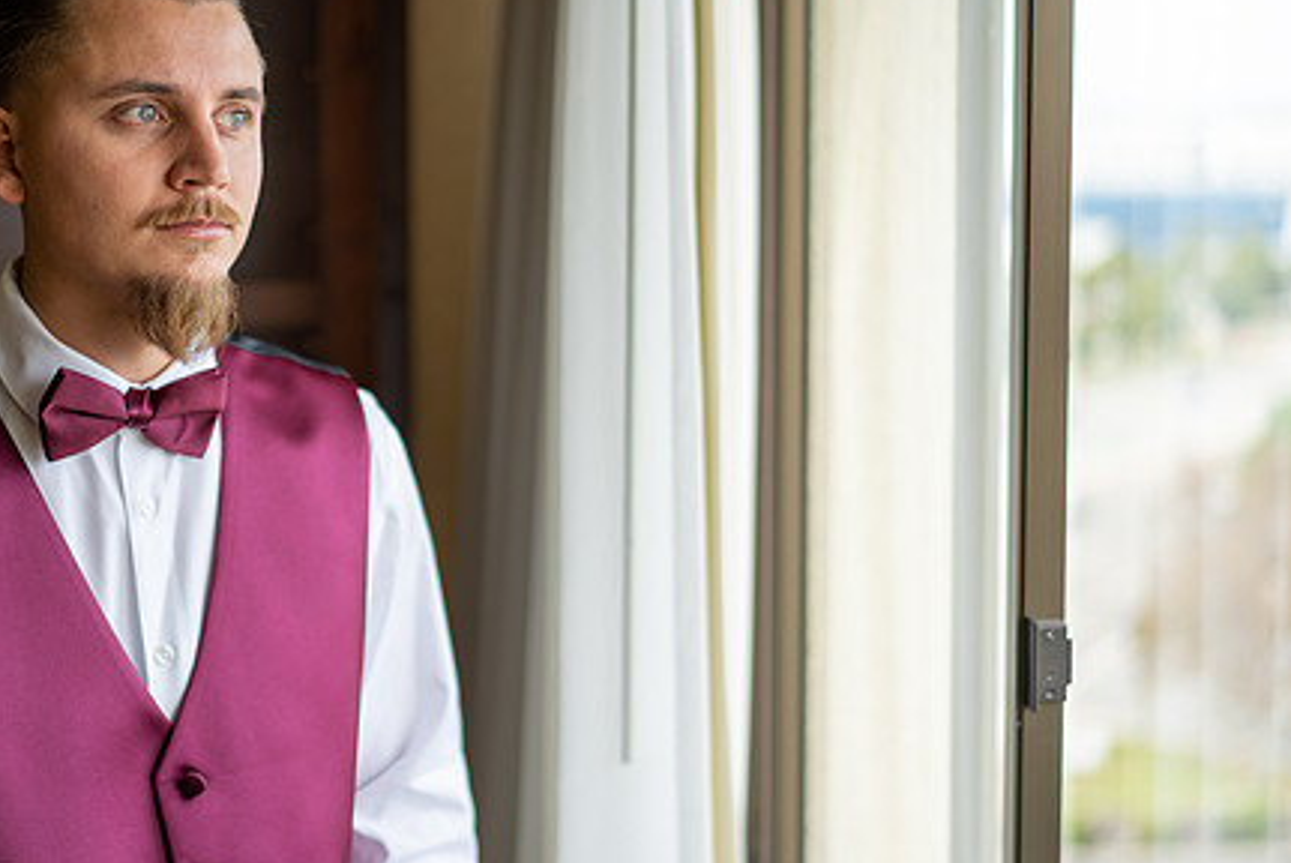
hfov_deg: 27.2
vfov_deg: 18.4
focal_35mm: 74
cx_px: 431
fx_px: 2655
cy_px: 346
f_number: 1.8
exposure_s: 1/500
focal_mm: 55
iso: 100
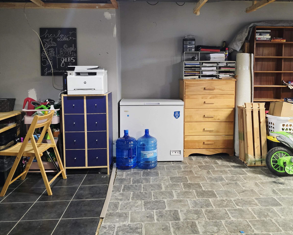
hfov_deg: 58.7
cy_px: 93
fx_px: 260
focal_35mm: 30
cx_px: 161
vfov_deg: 48.2
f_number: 1.7
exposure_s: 1/60.2
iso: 800
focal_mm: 6.3
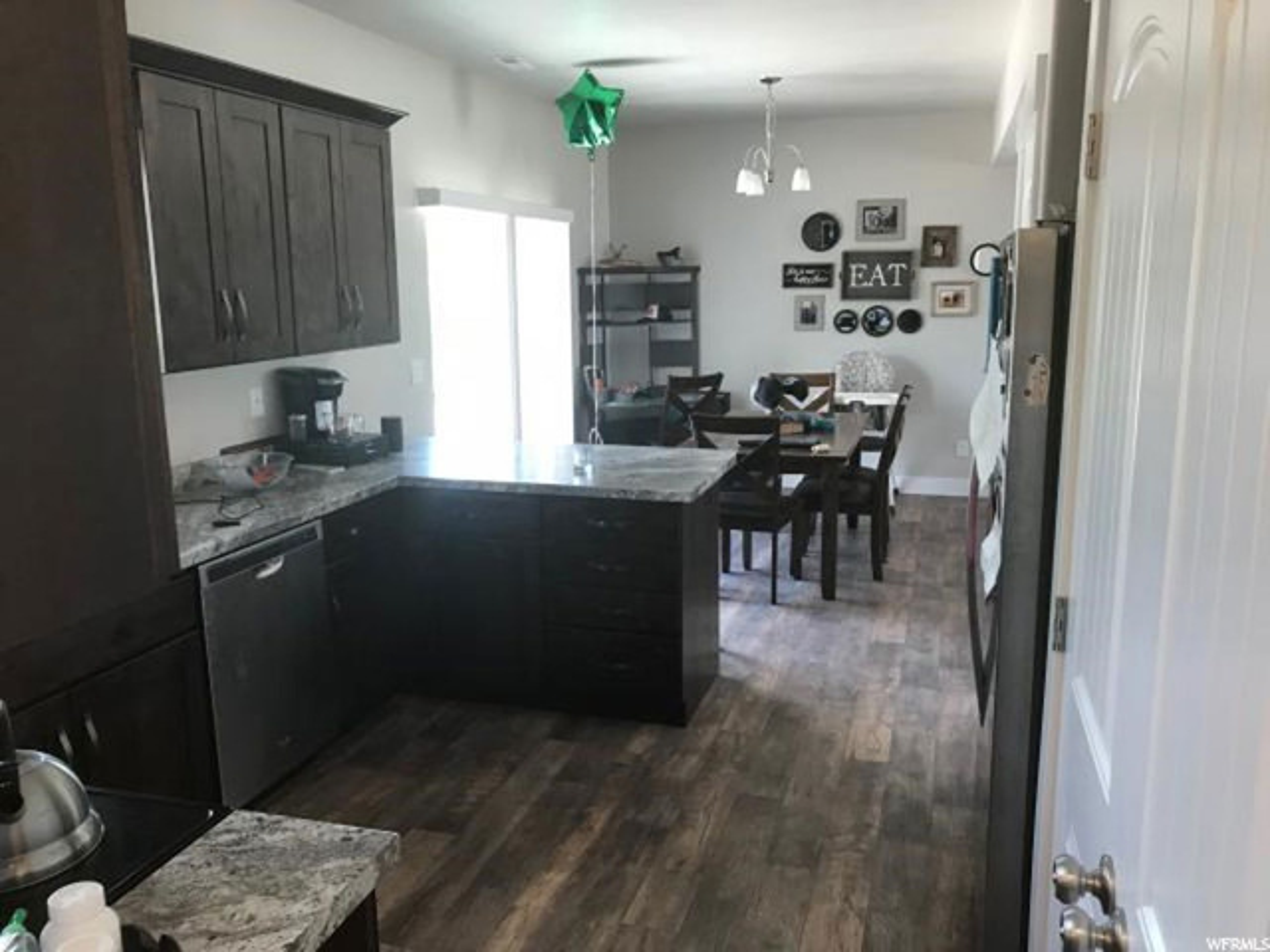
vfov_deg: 49.7
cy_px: 476
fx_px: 1027
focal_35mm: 28
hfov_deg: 63.4
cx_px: 635
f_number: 1.8
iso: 40
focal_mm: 3.99
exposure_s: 1/30
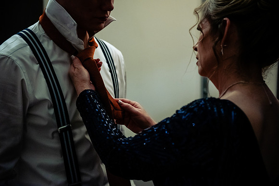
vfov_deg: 19.5
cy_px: 93
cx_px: 140
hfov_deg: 28.8
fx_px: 543
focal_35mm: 70
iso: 3200
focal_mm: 70
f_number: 2.8
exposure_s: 1/100
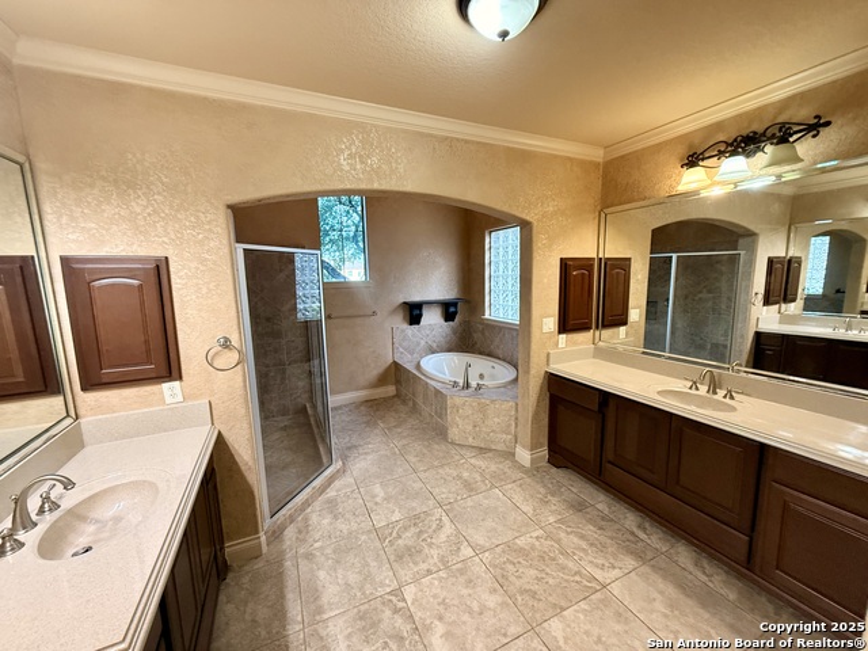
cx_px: 434
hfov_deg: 102.1
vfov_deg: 85.7
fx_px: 351
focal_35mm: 14
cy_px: 326
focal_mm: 2.22
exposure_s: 1/60
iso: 400
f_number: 2.2
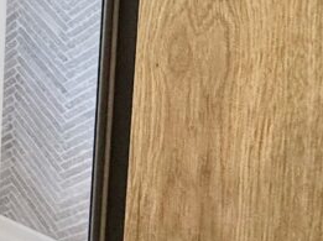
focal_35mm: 55
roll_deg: -0.6
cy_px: -21
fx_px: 512
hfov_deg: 21.7
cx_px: -261
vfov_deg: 24.8
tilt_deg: -3.7
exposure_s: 1/100
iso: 200
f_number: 2.2
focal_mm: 2.22
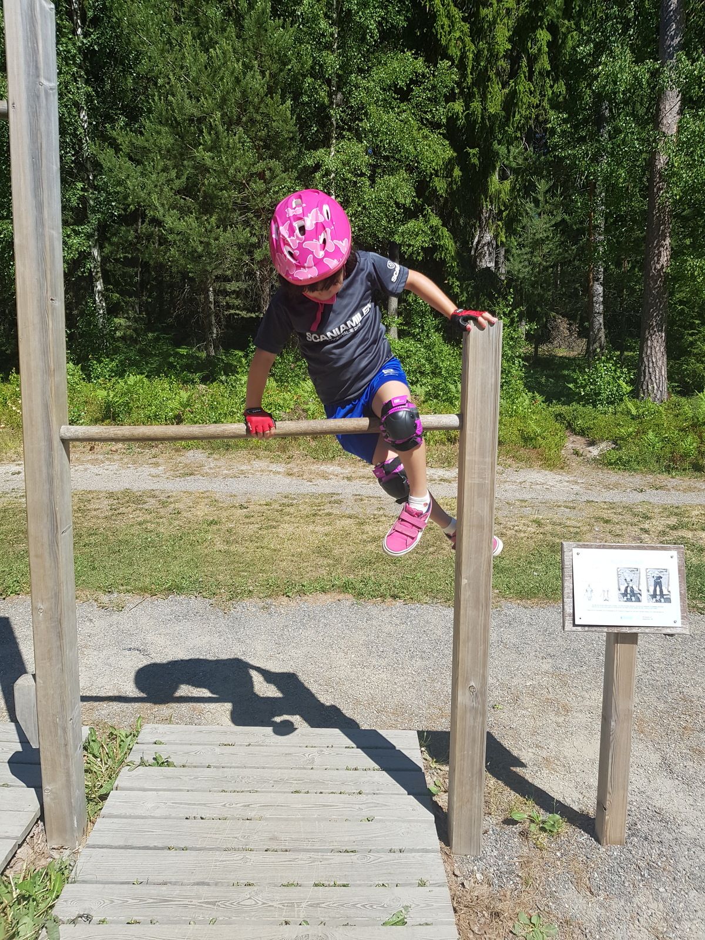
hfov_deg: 53.1
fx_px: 706
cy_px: 470
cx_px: 352
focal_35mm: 26
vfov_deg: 67.3
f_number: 1.7
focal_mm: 4.2
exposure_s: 1/1756
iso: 40
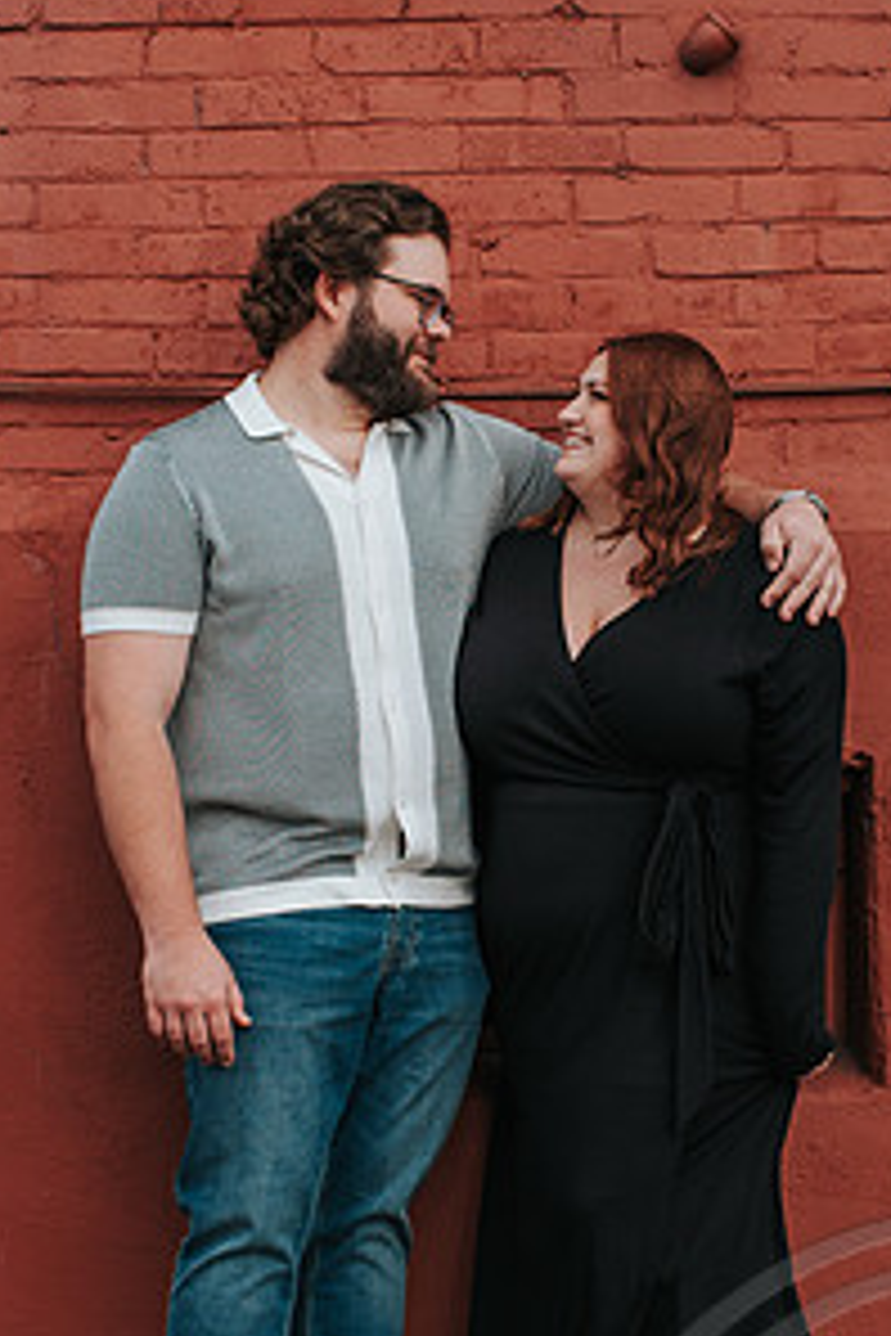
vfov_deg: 23.9
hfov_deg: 16.1
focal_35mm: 85
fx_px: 3155
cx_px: 509
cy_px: 783
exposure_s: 1/800
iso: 320
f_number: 3.5
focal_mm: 35
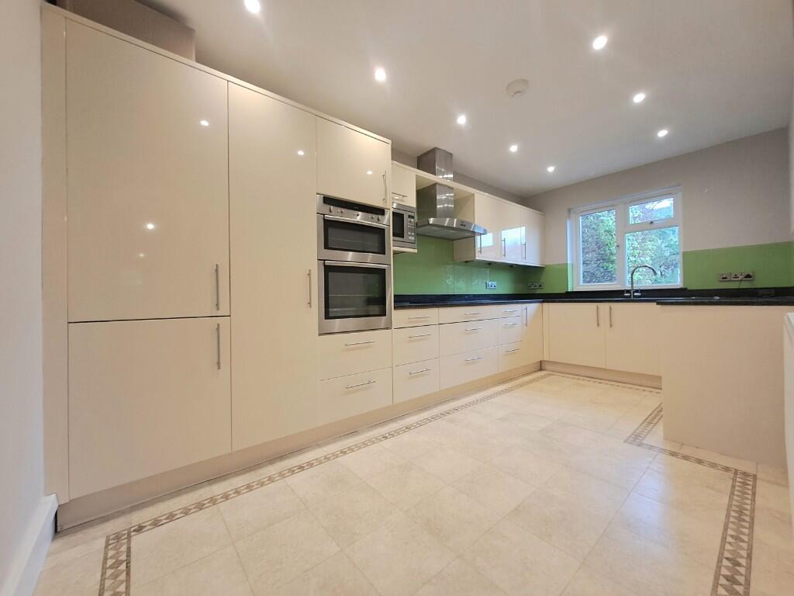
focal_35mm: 13
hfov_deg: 106.2
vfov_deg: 89.9
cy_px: 298
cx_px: 397
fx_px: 298
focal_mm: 1.42
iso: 125
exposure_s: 1/50
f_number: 2.2
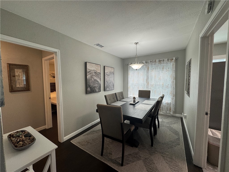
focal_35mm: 14
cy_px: 86
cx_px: 114
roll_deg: +0.8
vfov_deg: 85.7
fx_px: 93
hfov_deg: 102.1
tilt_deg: -4.3
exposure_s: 1/120
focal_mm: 2.22
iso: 125
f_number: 2.2
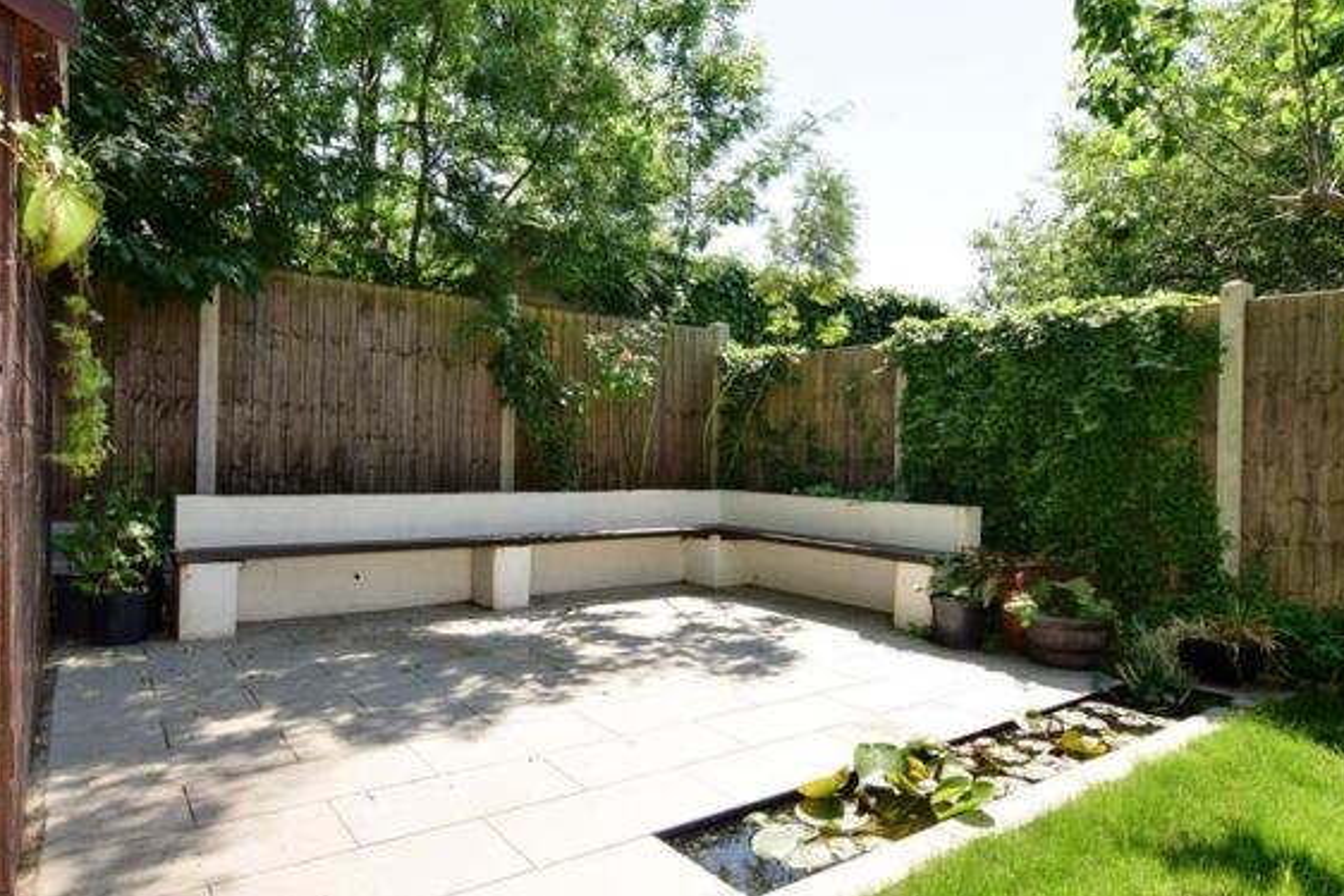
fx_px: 784
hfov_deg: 81.2
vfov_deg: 59.5
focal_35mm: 21
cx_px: 660
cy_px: 462
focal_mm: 12
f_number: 18
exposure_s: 1/80
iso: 160
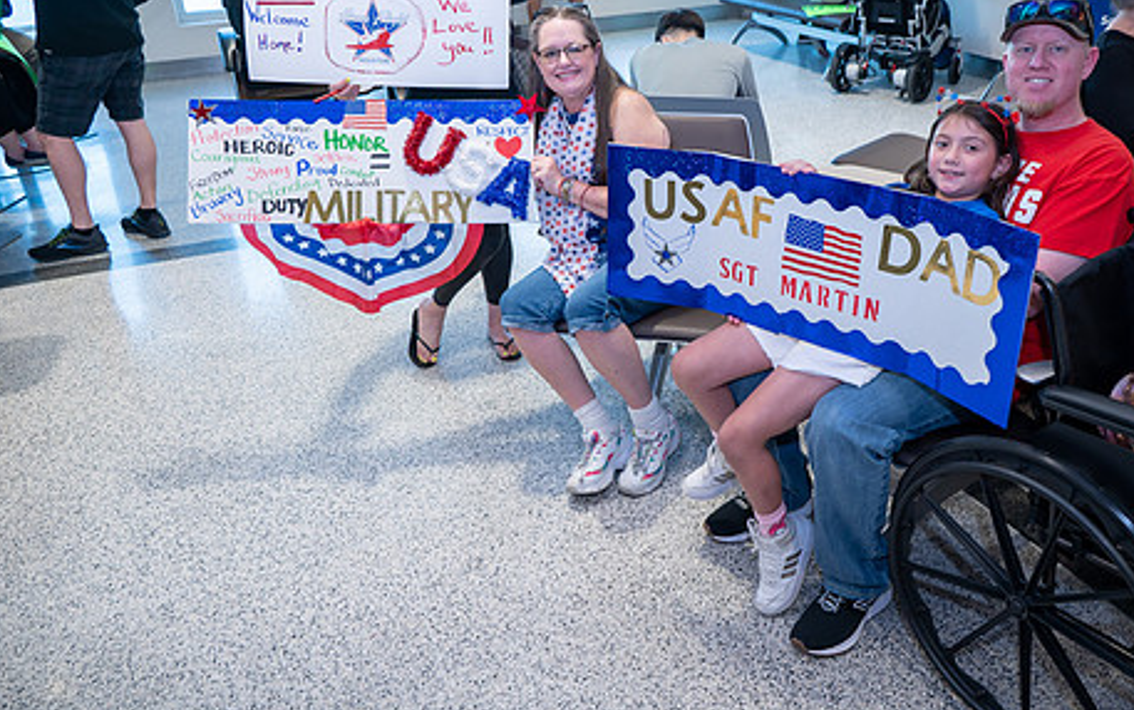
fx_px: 958
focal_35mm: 31
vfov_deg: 40.5
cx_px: 628
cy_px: 288
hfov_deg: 61.1
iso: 450
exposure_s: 1/40
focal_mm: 24
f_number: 4
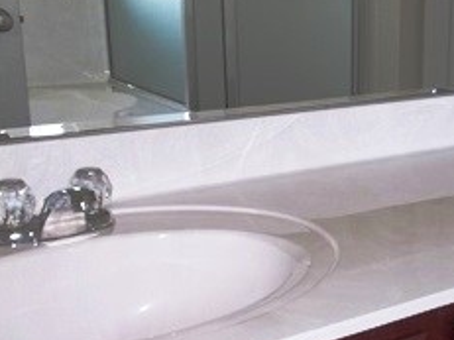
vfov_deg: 22.9
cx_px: 421
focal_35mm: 64
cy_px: 193
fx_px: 839
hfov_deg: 28.9
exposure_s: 1/30
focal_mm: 5.9
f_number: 3.3
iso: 80
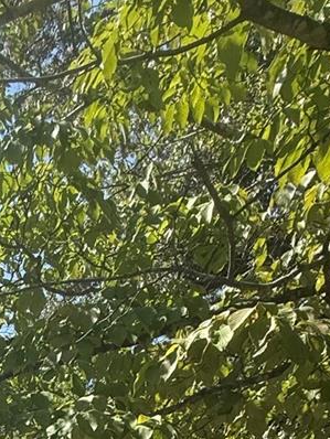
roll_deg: -0.3
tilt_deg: -1.5
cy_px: 722
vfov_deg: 24.0
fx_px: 686
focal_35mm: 54
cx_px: -194
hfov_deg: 21.6
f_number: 2.2
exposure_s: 1/1189
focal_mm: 2.22
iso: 64
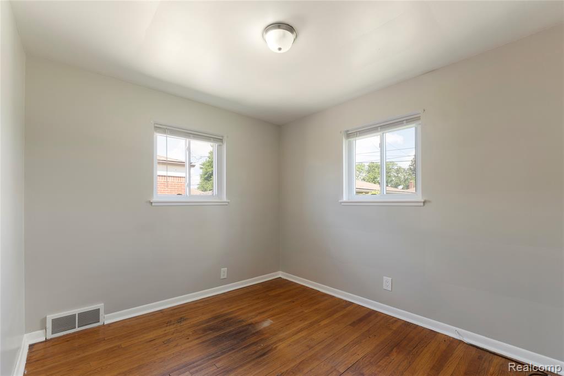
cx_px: 282
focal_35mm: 15
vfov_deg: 77.3
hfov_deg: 100.4
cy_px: 188
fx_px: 235
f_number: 8
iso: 100
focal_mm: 10
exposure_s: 1/4
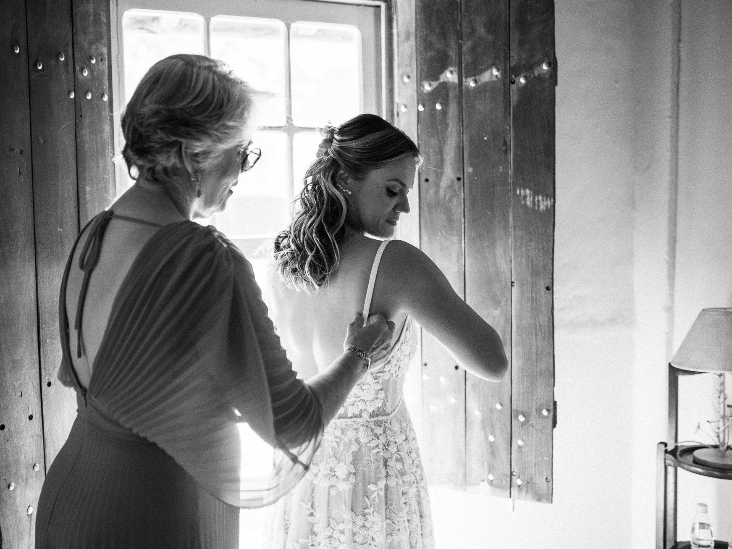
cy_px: 273
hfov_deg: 44.7
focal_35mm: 42
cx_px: 318
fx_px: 888
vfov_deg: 34.3
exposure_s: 1/640
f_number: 1.8
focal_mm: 35
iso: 1250
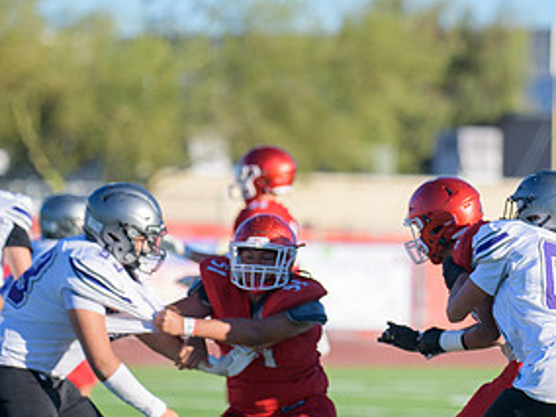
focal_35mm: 413
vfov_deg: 3.6
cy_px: 346
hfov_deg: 4.8
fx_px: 6634
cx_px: 462
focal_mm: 210
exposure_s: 1/6400
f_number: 2.8
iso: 400
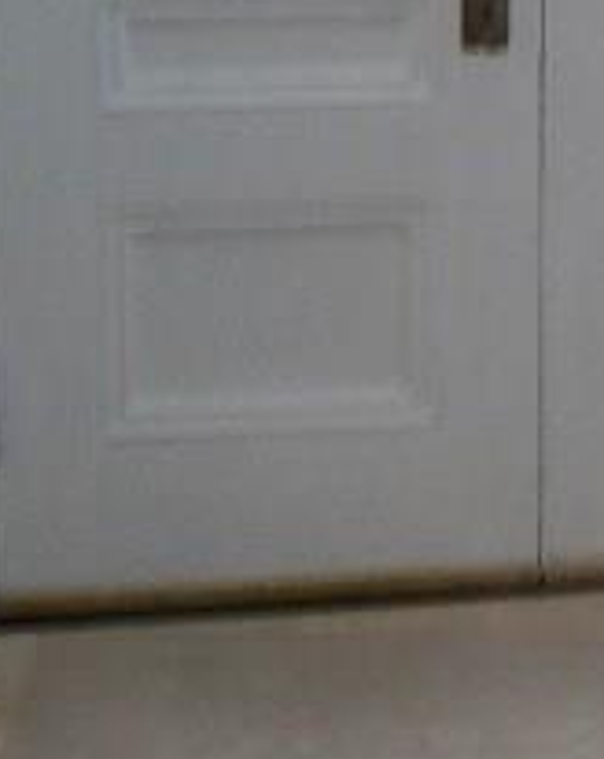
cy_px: -302
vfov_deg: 10.7
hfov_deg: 8.7
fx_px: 3922
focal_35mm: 175
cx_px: 744
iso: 160
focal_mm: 6
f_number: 2.8
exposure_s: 1/30
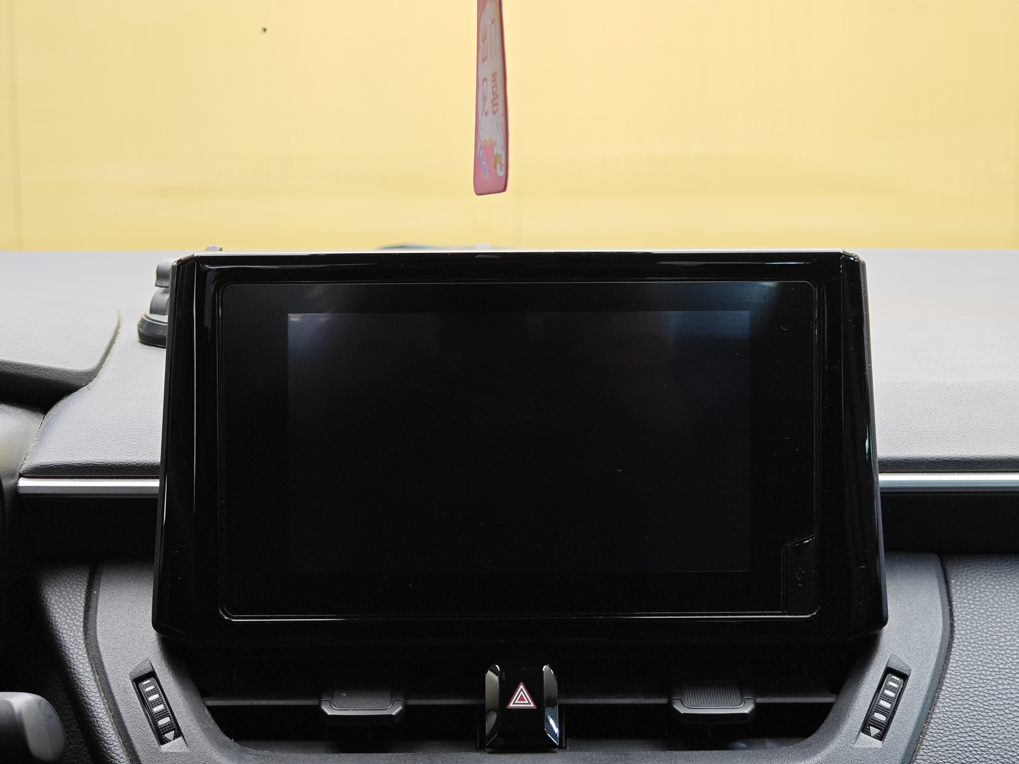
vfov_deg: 19.4
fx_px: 2237
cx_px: 511
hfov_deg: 25.7
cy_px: 378
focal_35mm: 76
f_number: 1.8
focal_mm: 9.87
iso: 160
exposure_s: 1/30
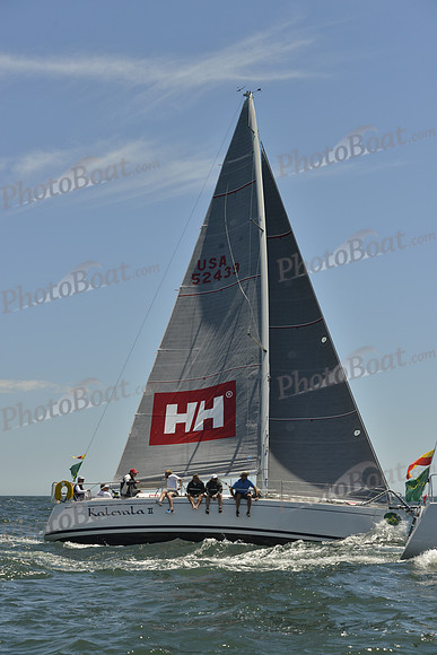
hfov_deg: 19.5
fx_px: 1274
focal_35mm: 70
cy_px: 328
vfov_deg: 28.8
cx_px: 218
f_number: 8
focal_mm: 70
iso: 280
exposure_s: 1/1600
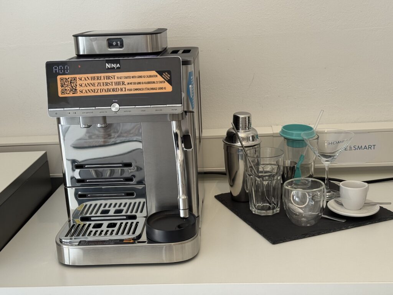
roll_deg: +3.6
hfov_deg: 39.7
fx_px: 545
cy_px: 148
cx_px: 196
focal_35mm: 48
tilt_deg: -14.7
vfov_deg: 30.3
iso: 100
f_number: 1.78
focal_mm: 6.76
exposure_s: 1/50
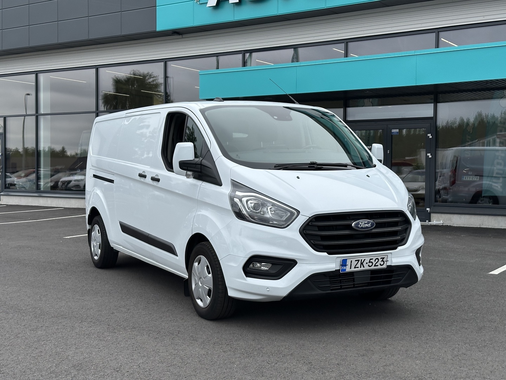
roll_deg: -0.6
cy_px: 190
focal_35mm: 48
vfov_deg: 30.3
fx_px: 702
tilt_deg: -1.6
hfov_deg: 39.7
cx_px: 253
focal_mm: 6.86
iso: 64
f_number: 1.78
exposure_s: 1/1848
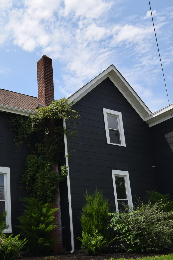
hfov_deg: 33.7
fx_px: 281
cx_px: 49
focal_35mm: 39
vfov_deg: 49.3
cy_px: 154
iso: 200
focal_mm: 12
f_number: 10
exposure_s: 1/400
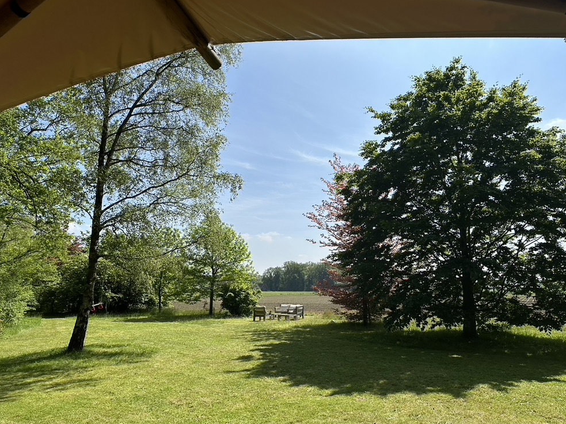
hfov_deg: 69.4
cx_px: 294
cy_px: 213
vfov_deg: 54.9
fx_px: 409
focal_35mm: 25
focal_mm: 6.86
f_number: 1.78
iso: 80
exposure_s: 1/6211
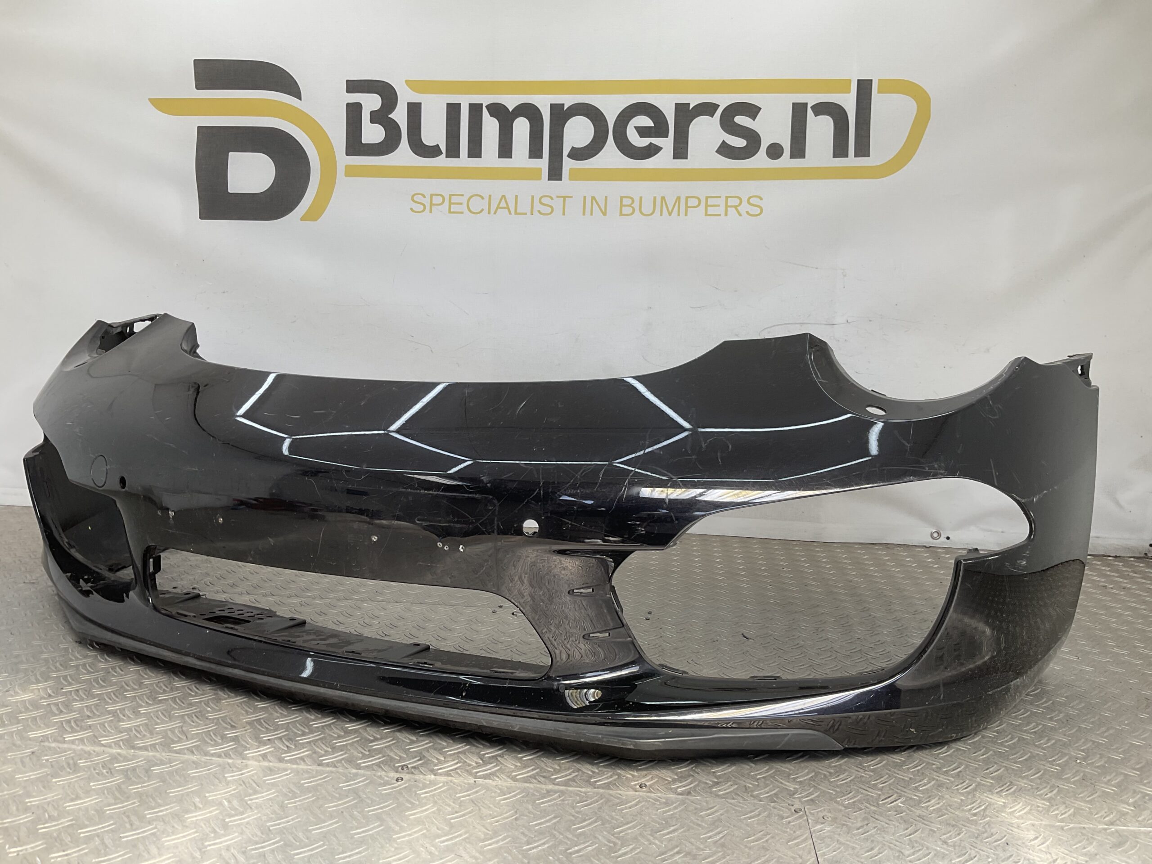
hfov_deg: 61.7
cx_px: 576
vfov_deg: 48.2
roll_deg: -3.0
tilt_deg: -8.4
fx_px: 965
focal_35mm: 29
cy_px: 432
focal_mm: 3
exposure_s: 1/226
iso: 16
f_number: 1.8
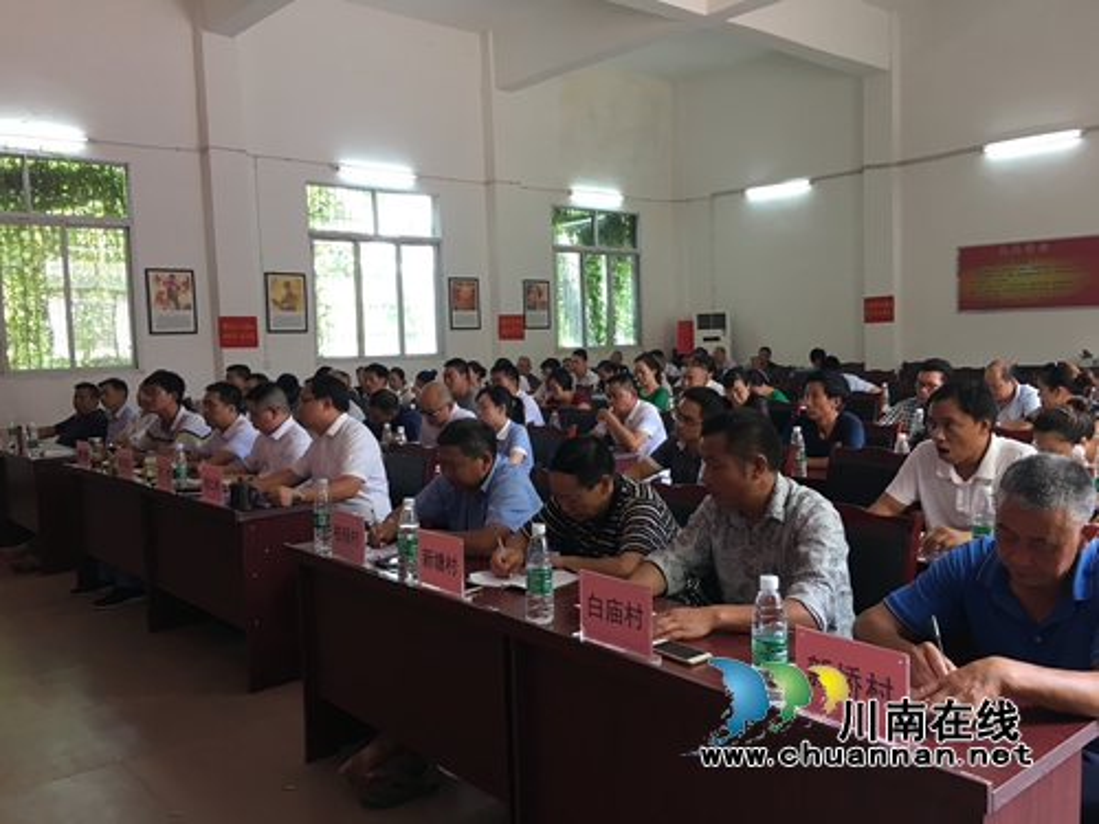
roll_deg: +1.5
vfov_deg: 48.2
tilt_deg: -3.9
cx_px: 550
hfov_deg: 61.7
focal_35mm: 29
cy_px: 412
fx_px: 921
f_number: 2.2
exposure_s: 1/33
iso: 64
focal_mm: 4.15
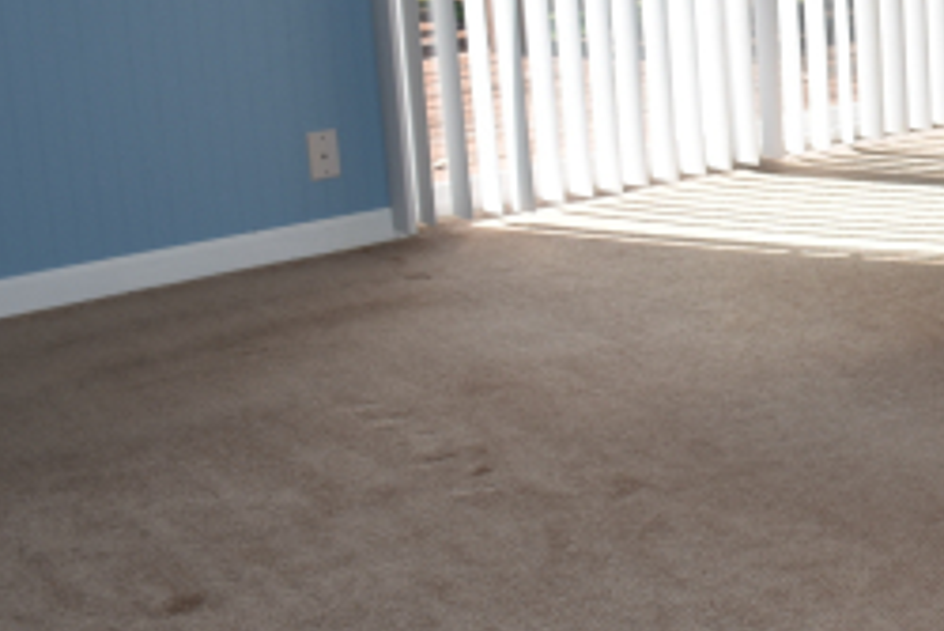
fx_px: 2125
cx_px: 1295
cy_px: -15
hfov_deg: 22.0
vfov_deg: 16.5
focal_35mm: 81
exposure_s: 1/250
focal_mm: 18
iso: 100
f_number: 4
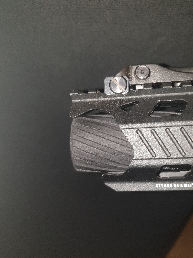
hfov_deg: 46.7
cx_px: 106
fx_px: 223
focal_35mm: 30
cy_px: 139
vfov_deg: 59.9
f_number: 1.5
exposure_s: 1/50
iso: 80
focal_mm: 4.3
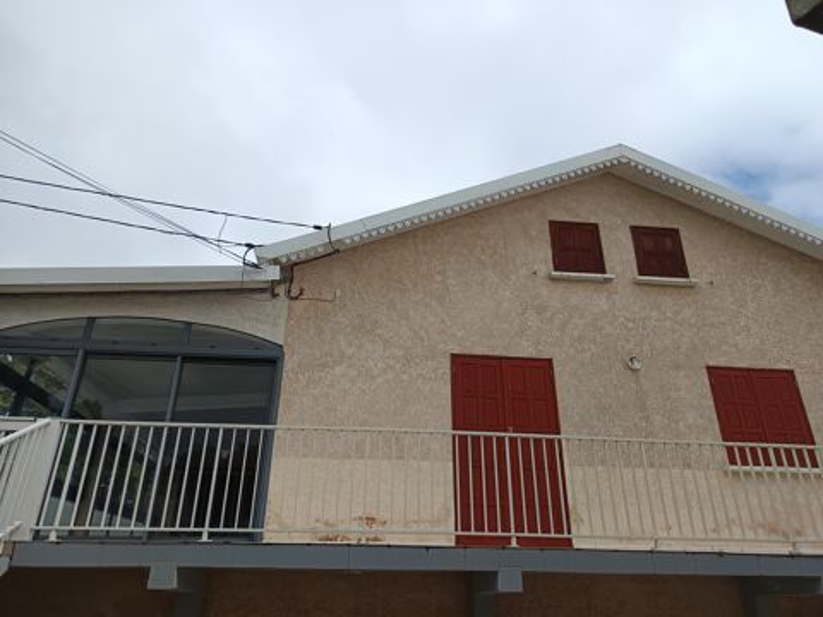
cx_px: 412
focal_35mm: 24
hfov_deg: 71.6
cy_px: 308
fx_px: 571
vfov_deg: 56.8
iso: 52
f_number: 1.7
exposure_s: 1/600
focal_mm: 5.31
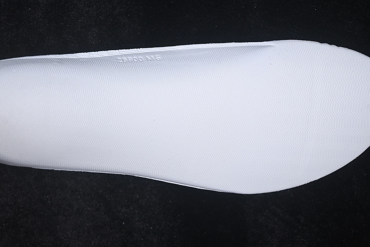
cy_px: 124
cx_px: 185
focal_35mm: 75
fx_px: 771
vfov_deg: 18.2
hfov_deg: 27.0
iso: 160
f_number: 7.1
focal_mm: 50
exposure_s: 1/80
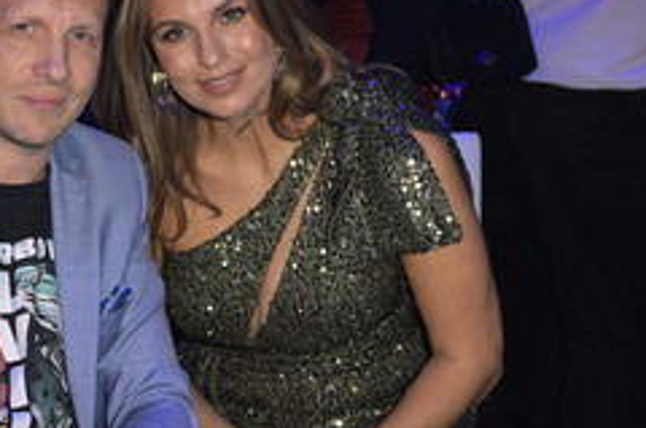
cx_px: 101
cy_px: 283
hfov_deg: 30.5
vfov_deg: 21.1
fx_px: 1146
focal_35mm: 64
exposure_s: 1/125
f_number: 5.6
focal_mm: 34
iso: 2500
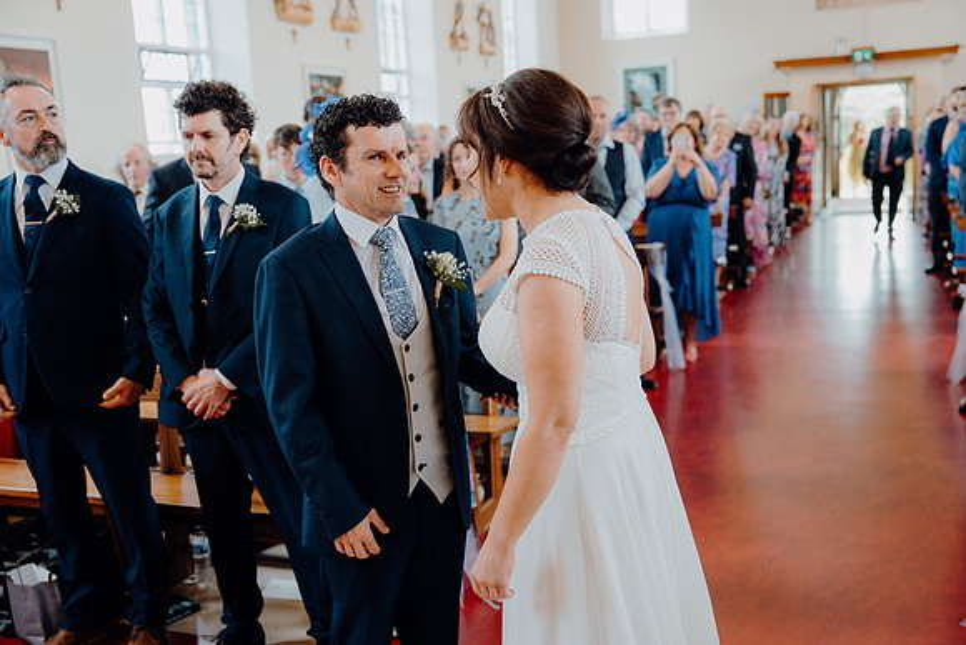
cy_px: 322
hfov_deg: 50.7
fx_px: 1020
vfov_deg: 35.1
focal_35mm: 38
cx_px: 483
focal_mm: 38
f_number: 2.8
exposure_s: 1/200
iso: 1000
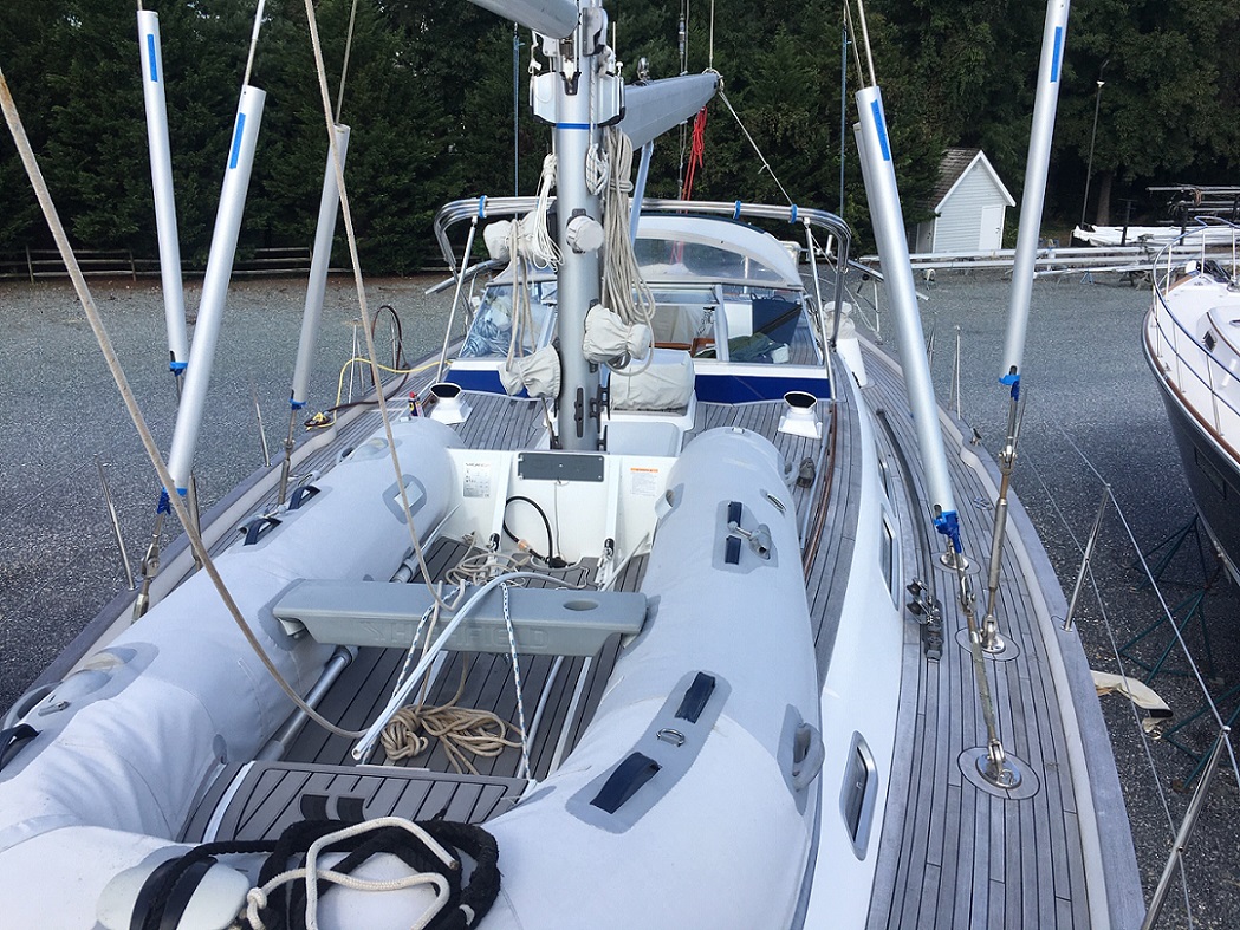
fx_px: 1039
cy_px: 465
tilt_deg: -18.7
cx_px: 620
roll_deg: +0.9
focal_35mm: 29
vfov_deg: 48.2
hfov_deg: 61.7
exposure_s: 1/836
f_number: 2.2
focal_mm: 4.15
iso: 25
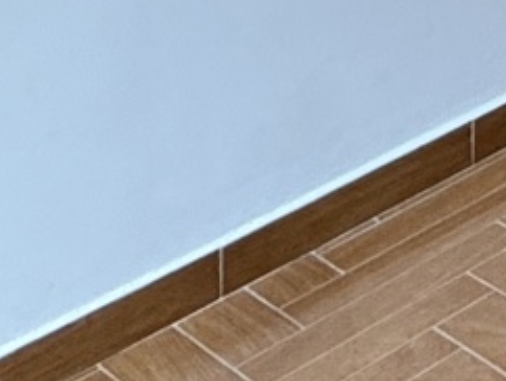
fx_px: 1624
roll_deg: +0.0
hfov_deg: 10.1
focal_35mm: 111
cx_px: 1679
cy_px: -886
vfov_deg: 9.3
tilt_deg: +0.1
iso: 160
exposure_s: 1/99
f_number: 2.2
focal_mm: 2.22
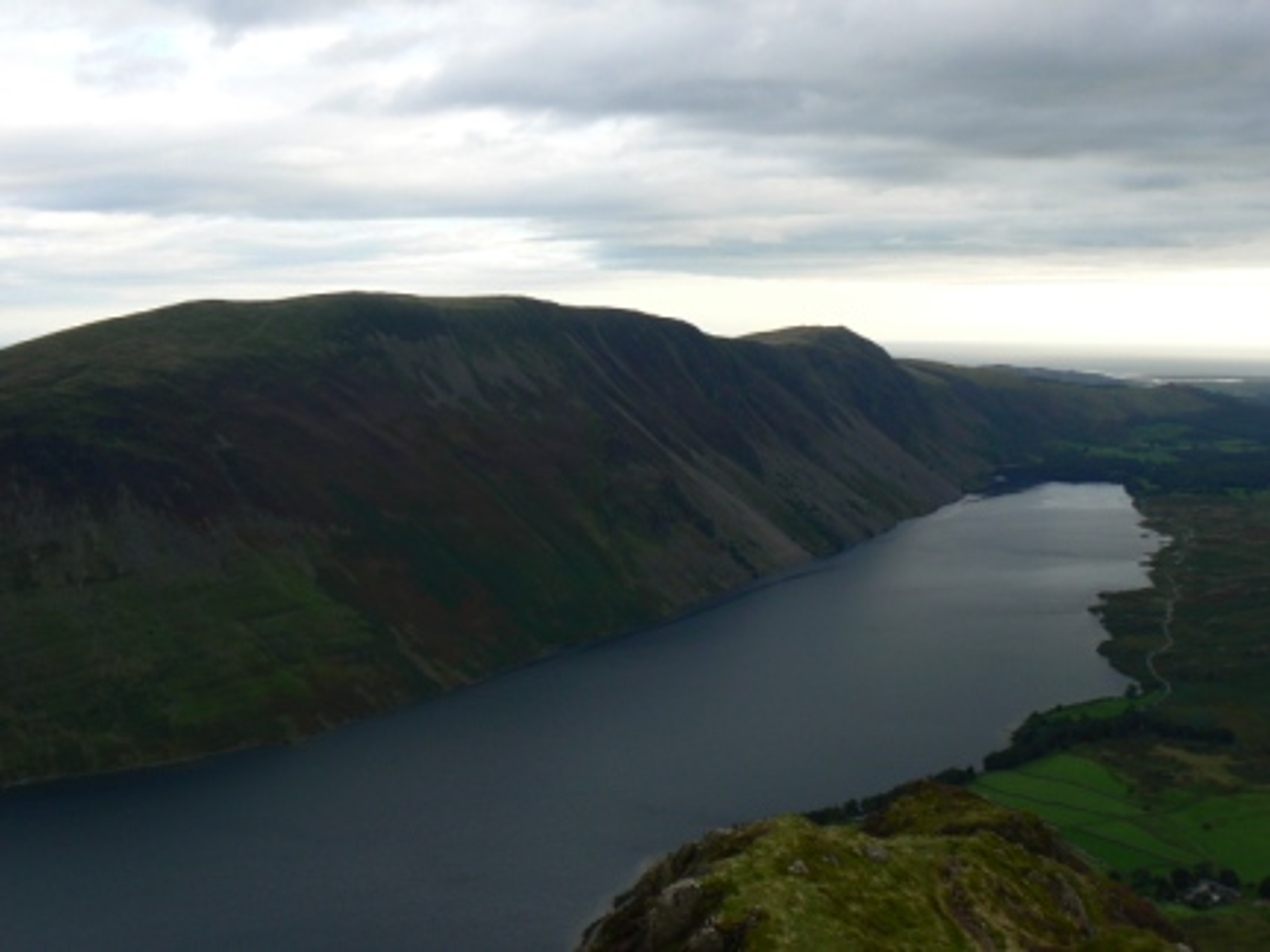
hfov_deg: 51.4
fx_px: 1321
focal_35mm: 36
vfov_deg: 39.7
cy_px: 476
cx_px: 635
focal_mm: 6
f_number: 5.6
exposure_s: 1/160
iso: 80
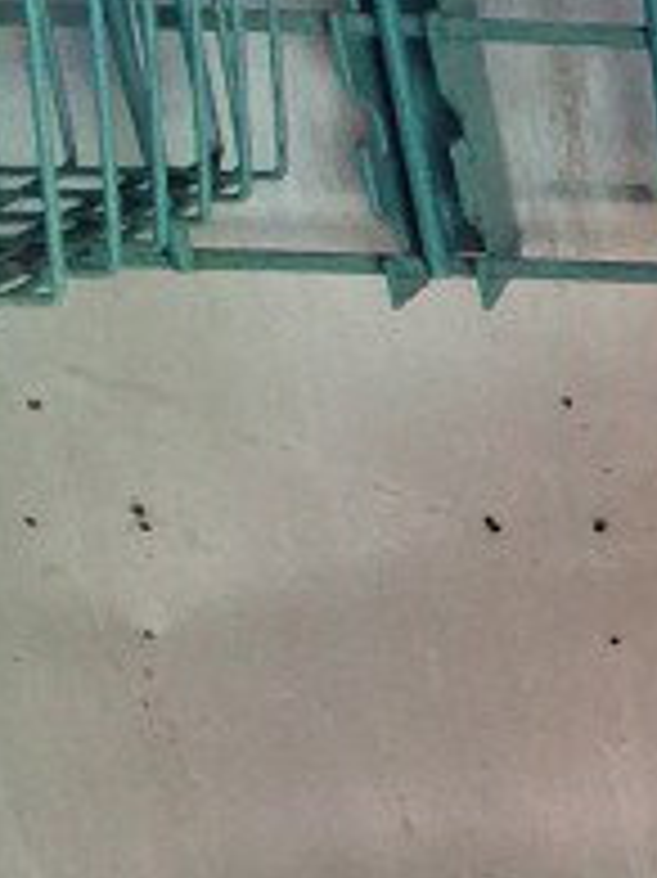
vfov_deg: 27.2
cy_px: 624
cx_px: 1350
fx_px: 1799
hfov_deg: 15.8
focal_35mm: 71
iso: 160
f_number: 2.2
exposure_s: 1/100
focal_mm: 1.4
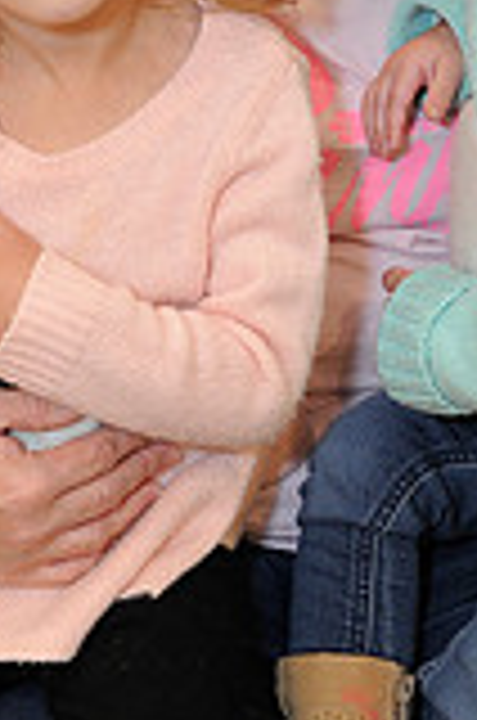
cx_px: 418
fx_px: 2315
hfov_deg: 11.7
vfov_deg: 16.6
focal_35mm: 116
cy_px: -252
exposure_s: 1/100
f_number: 4
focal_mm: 32
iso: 1600
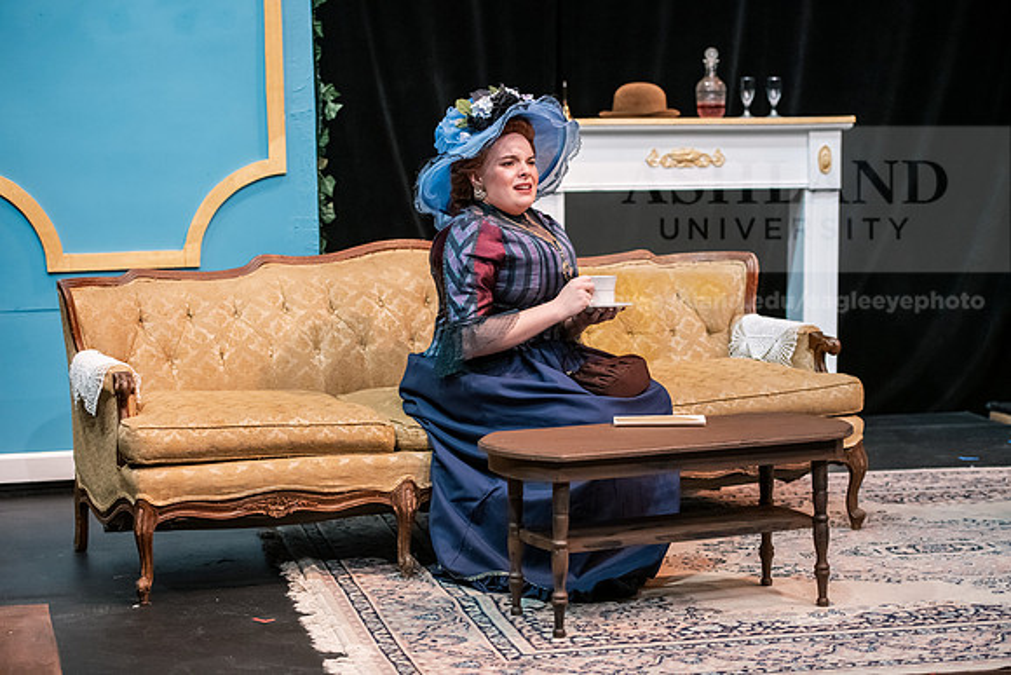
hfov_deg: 25.4
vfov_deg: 17.1
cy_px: 338
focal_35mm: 80
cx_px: 506
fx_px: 2247
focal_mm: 80
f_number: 3.2
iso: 3200
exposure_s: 1/200
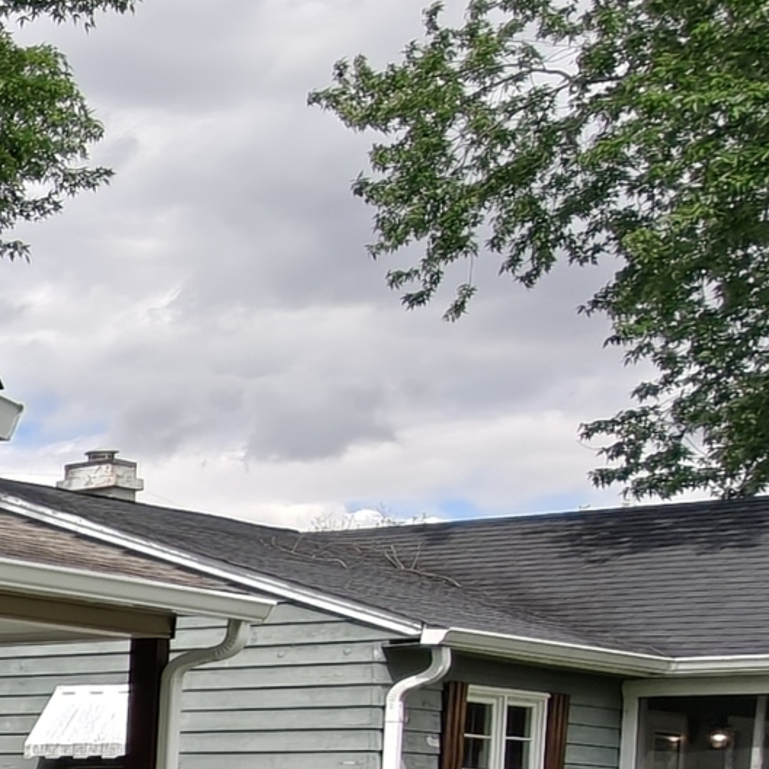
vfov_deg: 21.0
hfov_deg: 13.8
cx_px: -1191
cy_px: 916
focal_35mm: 77
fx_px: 1935
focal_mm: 2.3
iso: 50
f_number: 2
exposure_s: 1/311
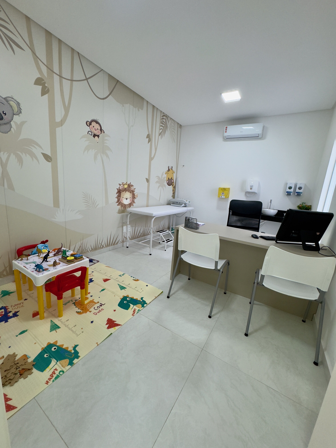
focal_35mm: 14
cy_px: 224
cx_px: 168
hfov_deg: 85.7
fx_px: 181
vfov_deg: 102.1
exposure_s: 1/99
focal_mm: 2.22
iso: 160
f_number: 2.2
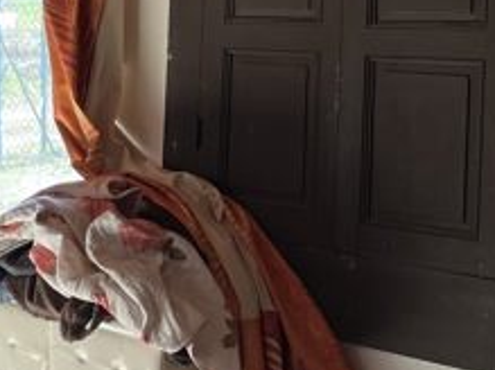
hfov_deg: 17.2
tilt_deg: -2.3
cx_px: -380
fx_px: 1358
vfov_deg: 15.4
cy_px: 70
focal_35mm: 95
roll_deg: +0.8
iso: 50
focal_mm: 5.1
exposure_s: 1/122
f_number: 1.6
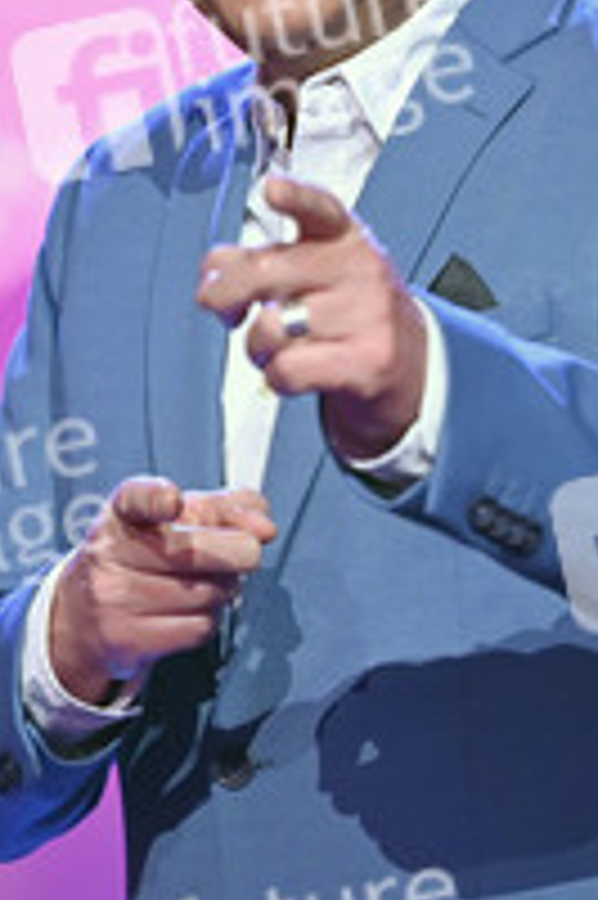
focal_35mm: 270
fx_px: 6739
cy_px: 302
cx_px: 375
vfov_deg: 7.6
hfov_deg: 5.1
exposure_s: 1/250
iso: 640
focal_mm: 135
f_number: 2.8
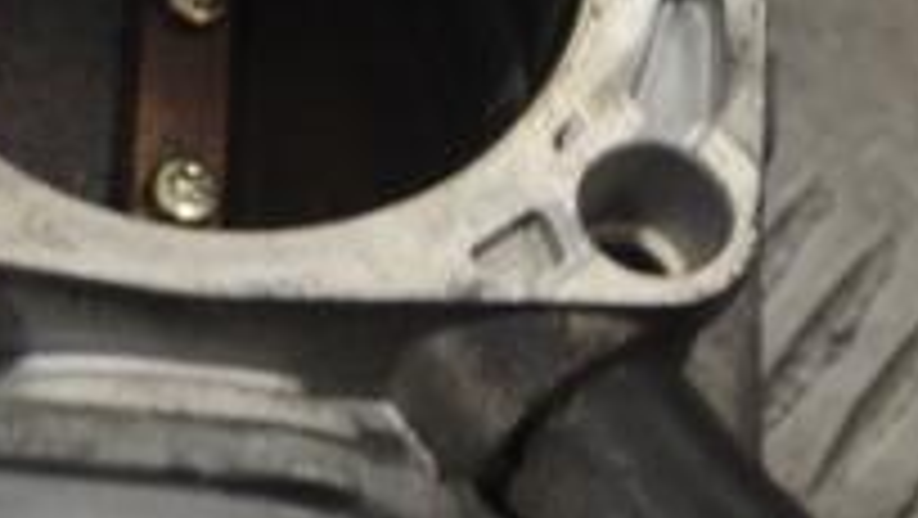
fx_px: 5187
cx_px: -76
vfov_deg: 5.7
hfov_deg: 10.0
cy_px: 207
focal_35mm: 213
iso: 110
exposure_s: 1/30
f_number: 5.3
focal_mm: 46
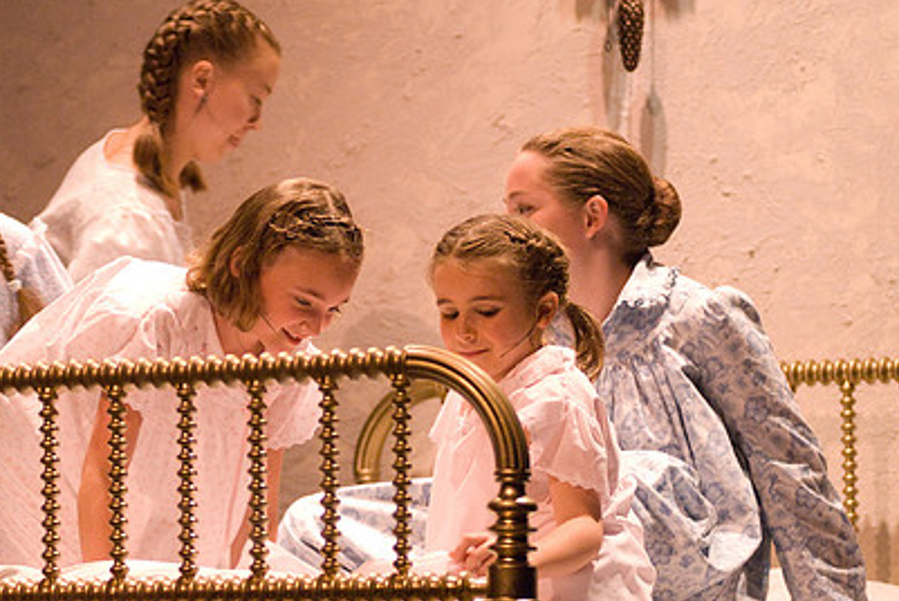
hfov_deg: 9.5
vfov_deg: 6.3
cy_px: 262
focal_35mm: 217
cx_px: 262
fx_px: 5423
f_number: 2.8
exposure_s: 1/125
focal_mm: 100
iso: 1600
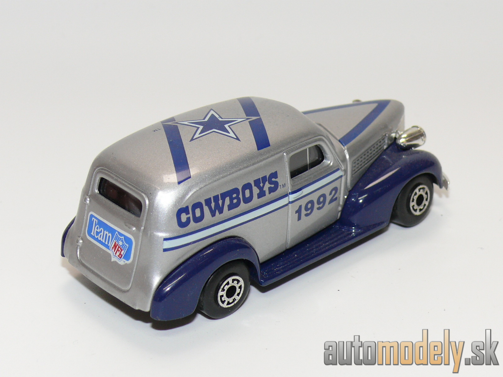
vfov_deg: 14.4
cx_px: 252
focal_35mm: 103
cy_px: 188
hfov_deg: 19.1
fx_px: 1497
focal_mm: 13.5
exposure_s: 1/30
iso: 100
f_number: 4
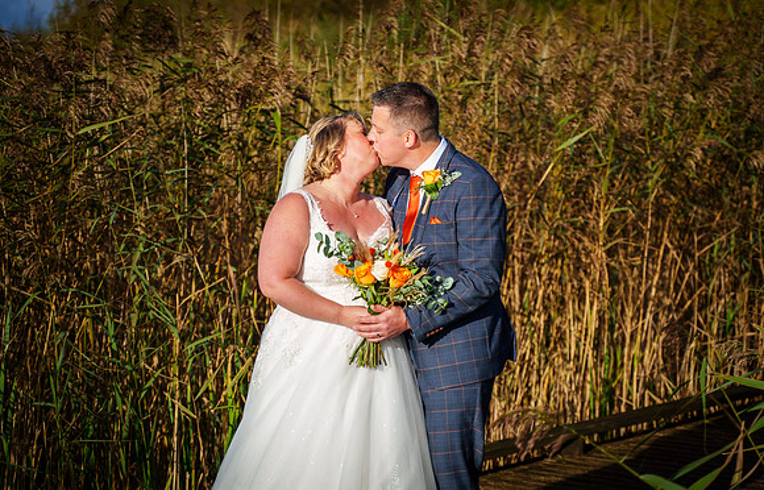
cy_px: 207
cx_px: 425
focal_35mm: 87
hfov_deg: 23.6
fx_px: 1827
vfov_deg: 15.3
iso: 400
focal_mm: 75
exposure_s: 1/8000
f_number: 3.2
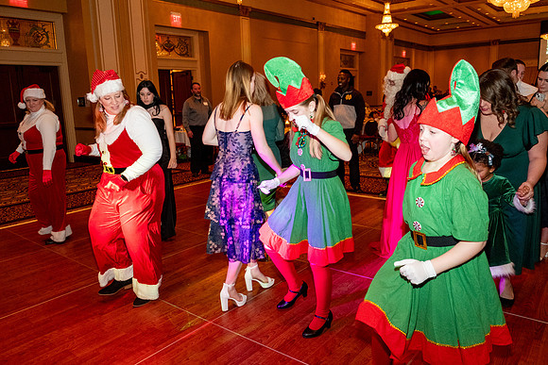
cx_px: 274
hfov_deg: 67.4
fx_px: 411
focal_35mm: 27
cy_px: 182
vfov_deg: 48.0
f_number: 2.8
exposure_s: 1/125
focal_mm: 18
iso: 2500
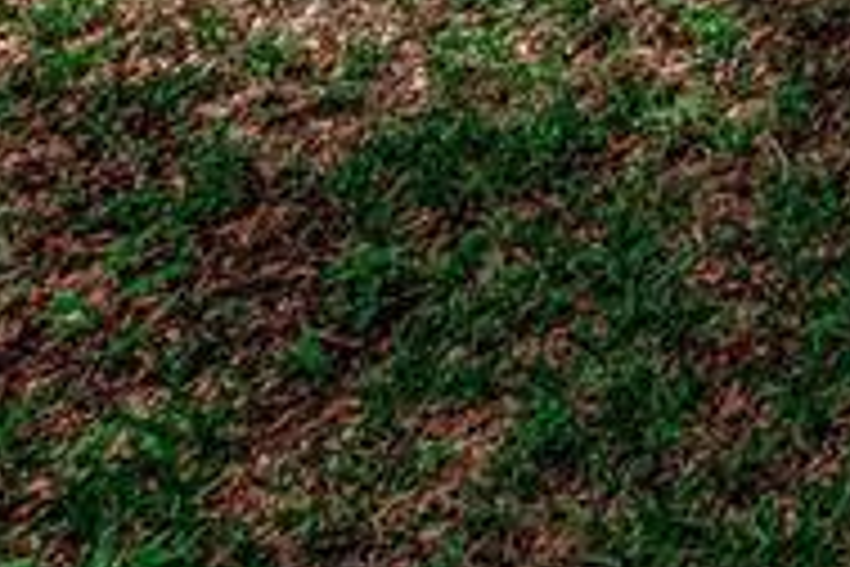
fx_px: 1535
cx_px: 1615
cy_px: -788
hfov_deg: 20.0
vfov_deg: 14.3
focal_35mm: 65
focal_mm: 8
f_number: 7.1
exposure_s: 1/200
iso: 200
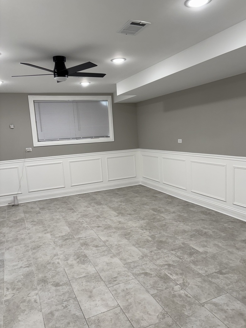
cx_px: 127
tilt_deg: -11.1
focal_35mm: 27
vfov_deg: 65.3
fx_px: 256
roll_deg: +3.4
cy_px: 169
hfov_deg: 51.3
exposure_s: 1/120
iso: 80
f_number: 1.6
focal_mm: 5.96
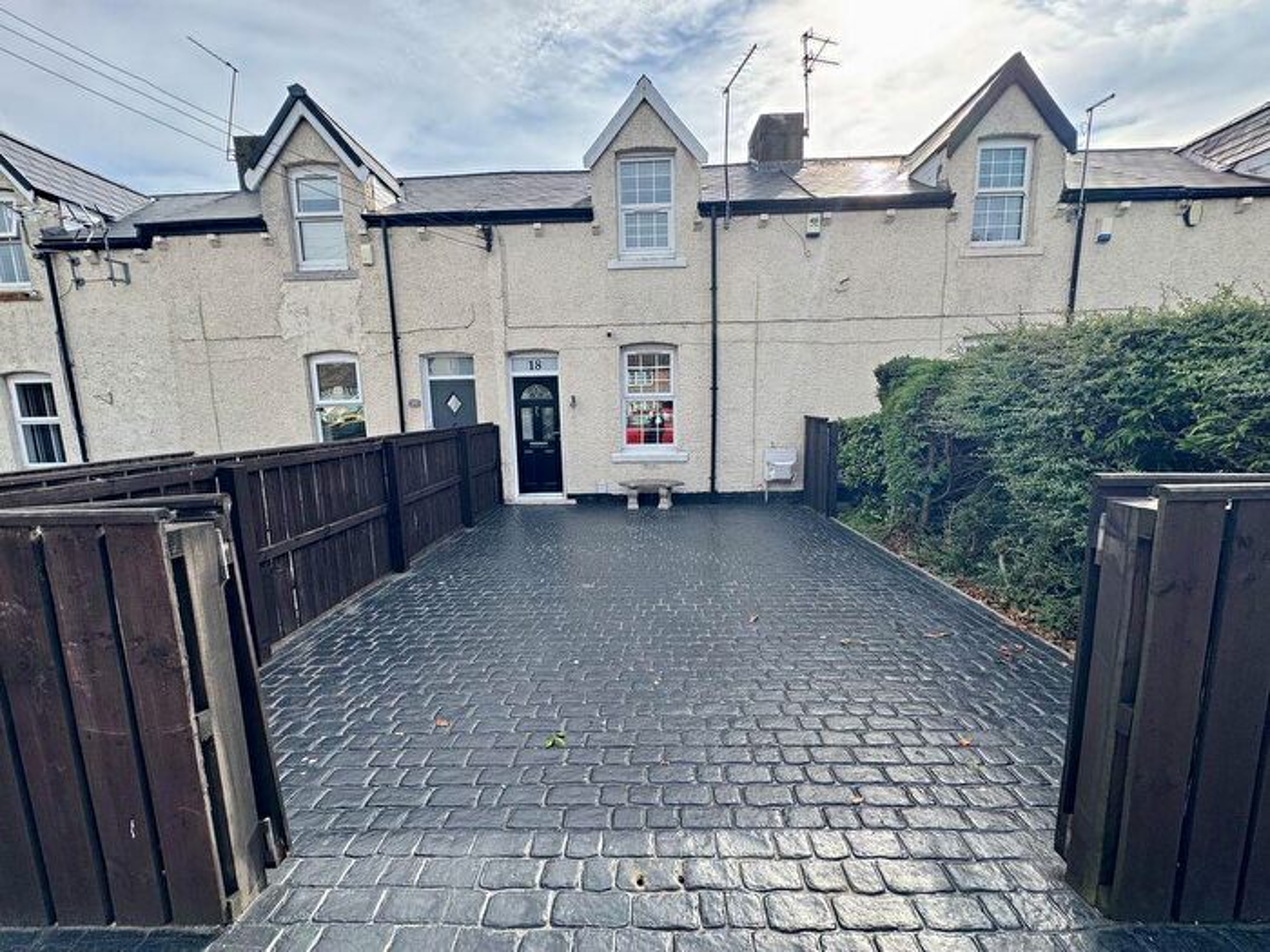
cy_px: 476
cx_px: 635
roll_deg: +1.4
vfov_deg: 85.7
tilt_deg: -7.8
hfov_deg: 102.1
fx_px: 514
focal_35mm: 14
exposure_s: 1/591
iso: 40
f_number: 2.2
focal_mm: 2.22
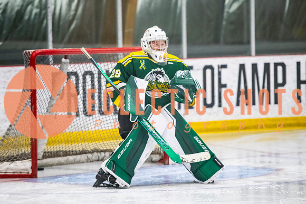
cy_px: 91
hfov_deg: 9.2
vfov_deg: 6.2
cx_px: 145
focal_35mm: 223
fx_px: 1894
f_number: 3.2
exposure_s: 1/640
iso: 3200
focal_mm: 180
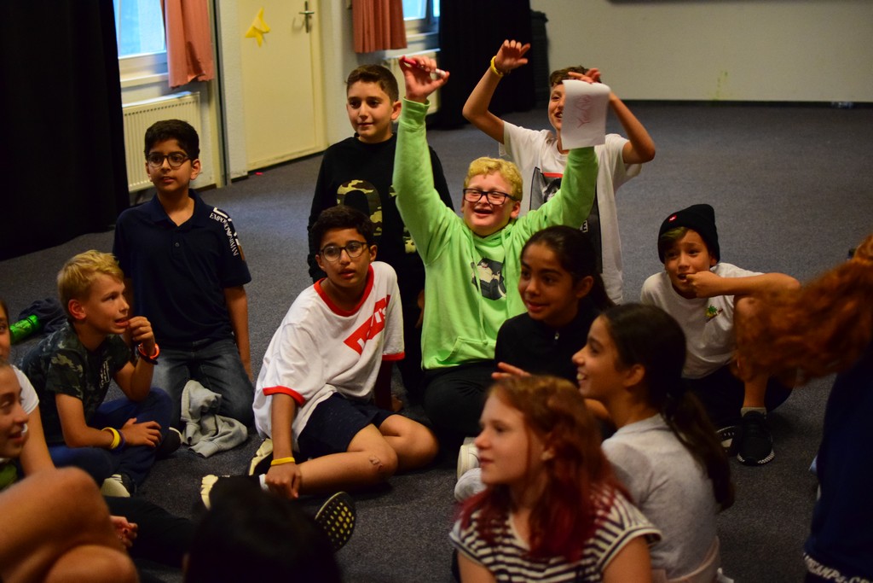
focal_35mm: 52
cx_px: 436
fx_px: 1273
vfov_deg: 25.8
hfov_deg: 37.8
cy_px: 292
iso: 3200
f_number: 1.8
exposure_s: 1/125
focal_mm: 35
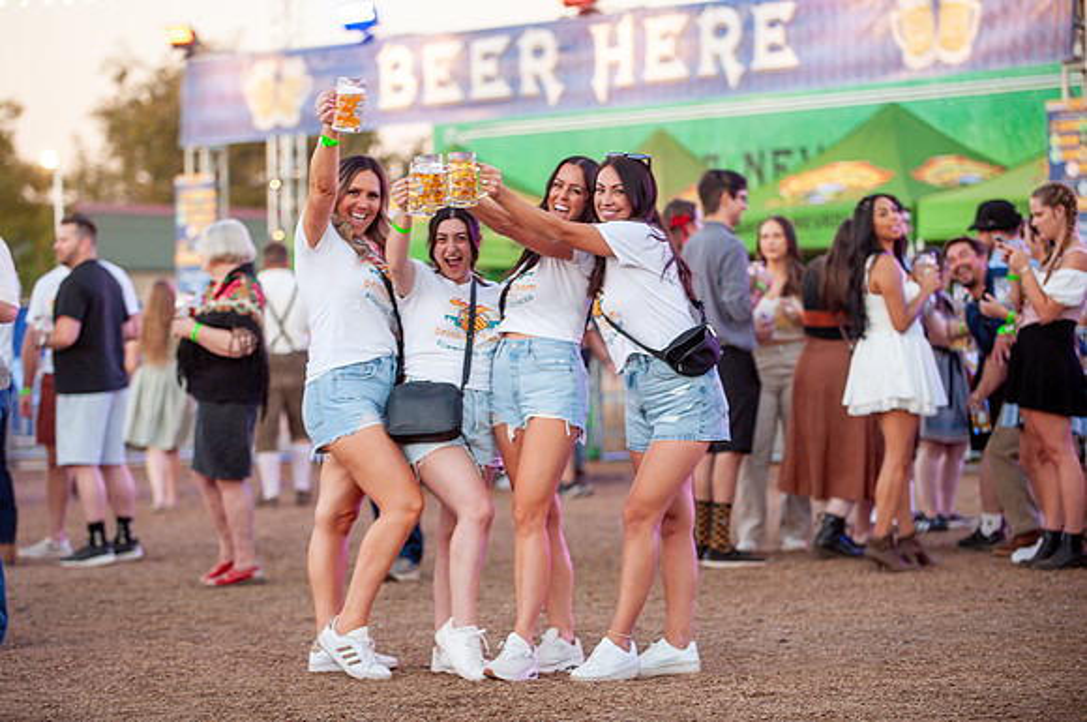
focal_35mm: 130
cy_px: 352
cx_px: 500
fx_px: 3931
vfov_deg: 10.5
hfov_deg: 15.7
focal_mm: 116
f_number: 2.8
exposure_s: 1/250
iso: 640
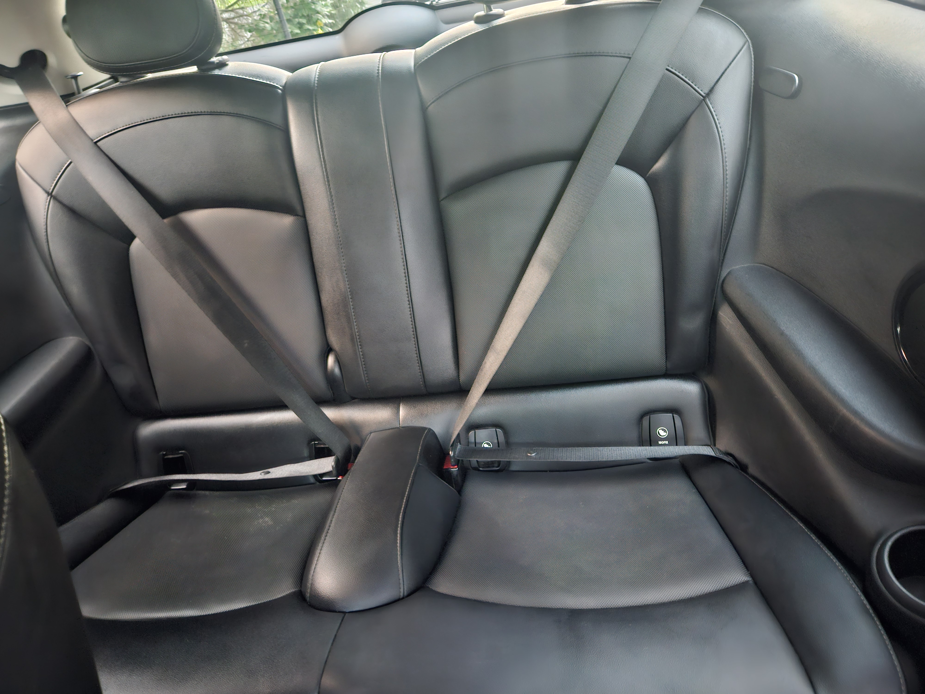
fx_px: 615
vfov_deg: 58.9
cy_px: 347
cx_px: 462
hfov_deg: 73.9
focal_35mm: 23
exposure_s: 1/15
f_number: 1.8
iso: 1250
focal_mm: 5.4
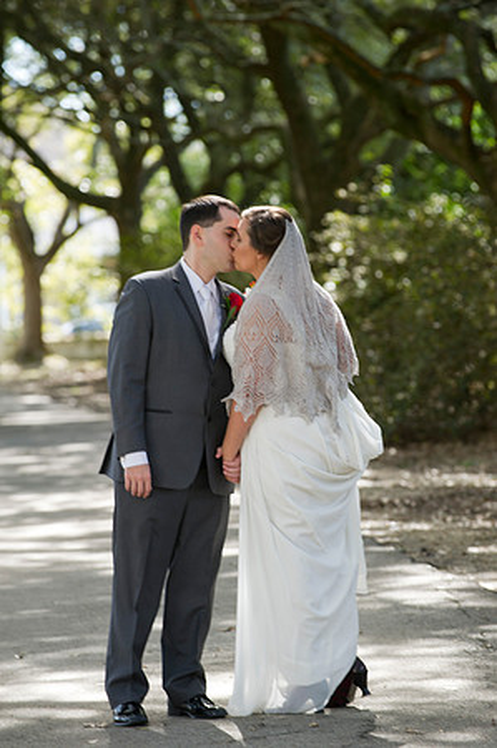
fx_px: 4151
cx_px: 248
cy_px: 374
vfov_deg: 10.3
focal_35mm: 200
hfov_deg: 6.9
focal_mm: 200
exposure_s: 1/125
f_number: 4
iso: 320
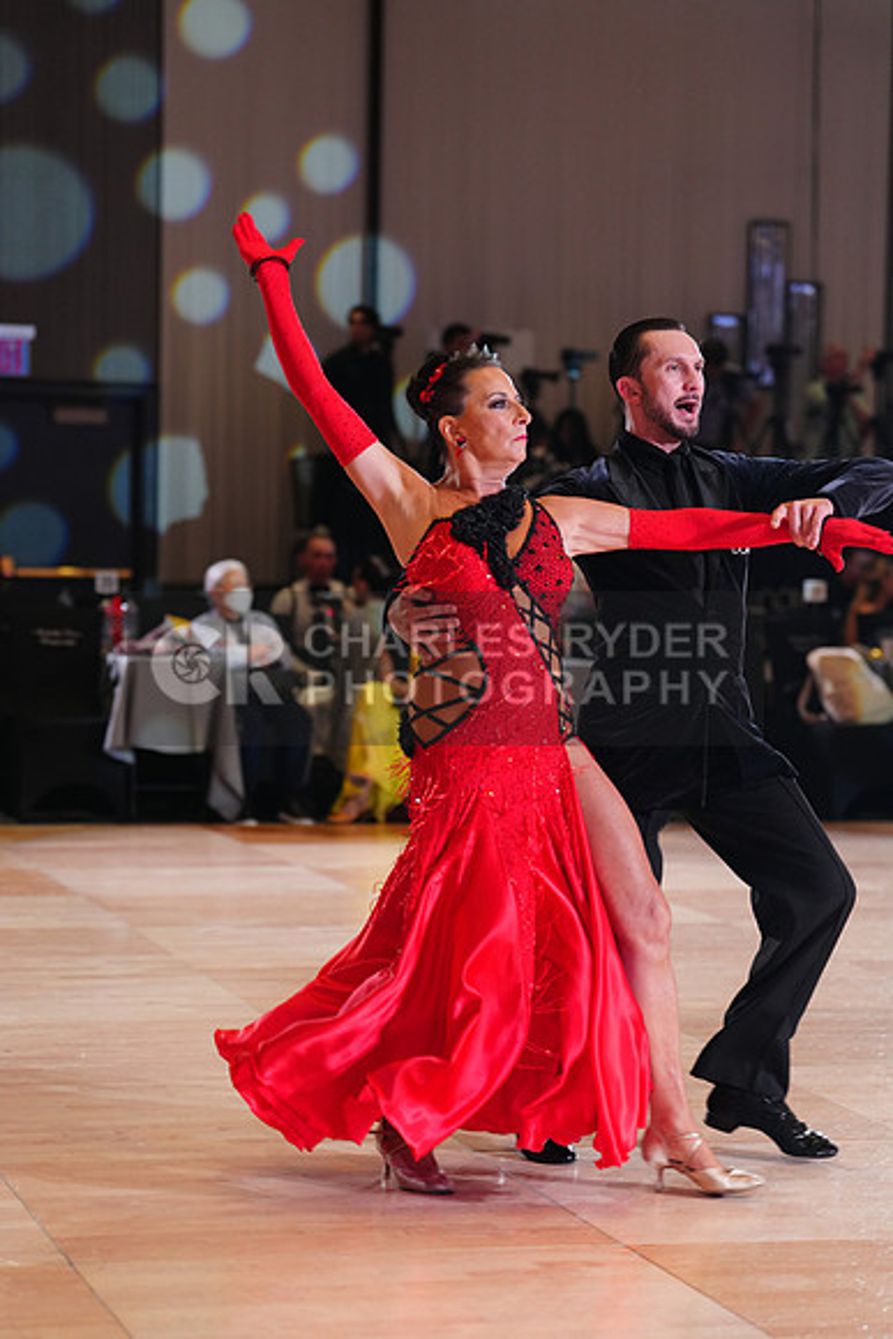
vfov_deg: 22.4
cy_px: 670
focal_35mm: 91
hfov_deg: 15.0
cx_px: 446
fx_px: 3384
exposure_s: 1/320
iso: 1600
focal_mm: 91
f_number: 2.8
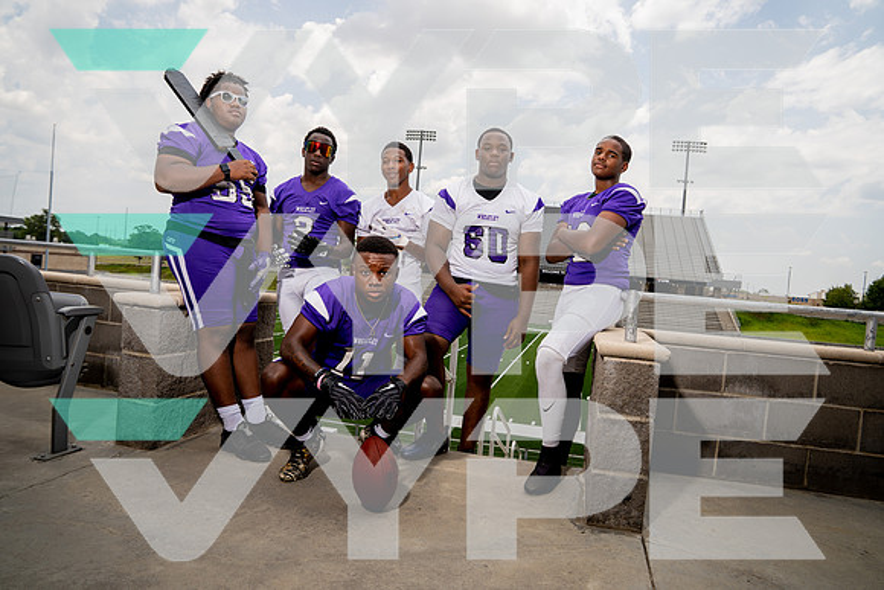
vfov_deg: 53.2
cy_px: 295
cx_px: 442
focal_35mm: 24
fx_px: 589
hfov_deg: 73.7
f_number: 6.3
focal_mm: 24
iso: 100
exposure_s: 1/250
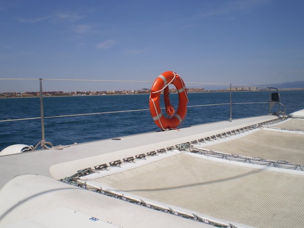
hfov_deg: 51.4
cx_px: 152
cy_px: 114
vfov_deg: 39.7
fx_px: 316
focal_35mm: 36
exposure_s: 1/2000
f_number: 4.6
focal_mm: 6.3
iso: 64
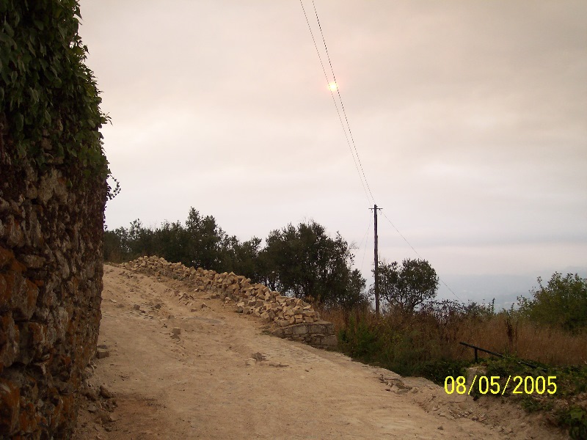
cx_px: 294
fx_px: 644
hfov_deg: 49.0
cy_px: 220
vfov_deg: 37.7
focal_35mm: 38
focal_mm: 8
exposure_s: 1/90
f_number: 2.8
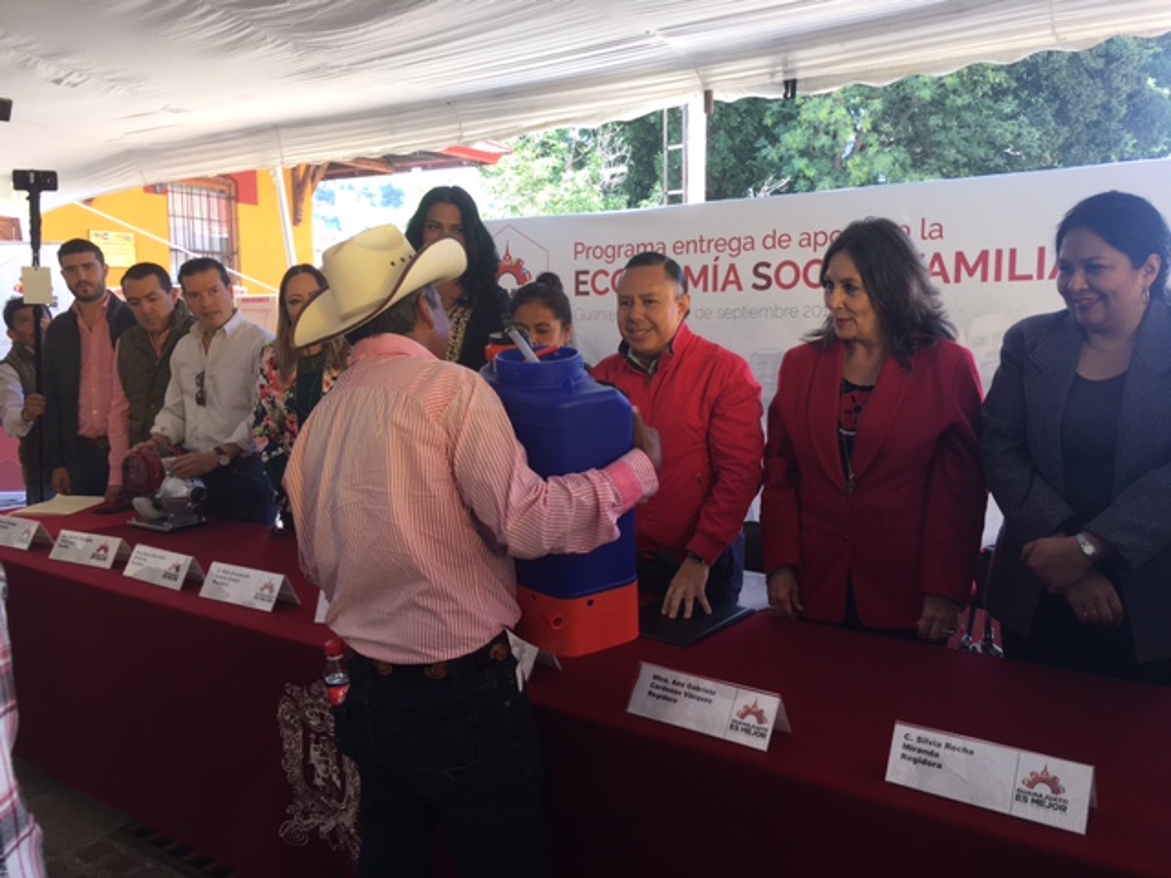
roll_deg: -0.3
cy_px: 439
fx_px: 981
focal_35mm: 29
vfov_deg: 48.2
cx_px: 586
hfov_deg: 61.7
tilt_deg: -7.2
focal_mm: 4.15
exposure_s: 1/60
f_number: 2.2
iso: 32
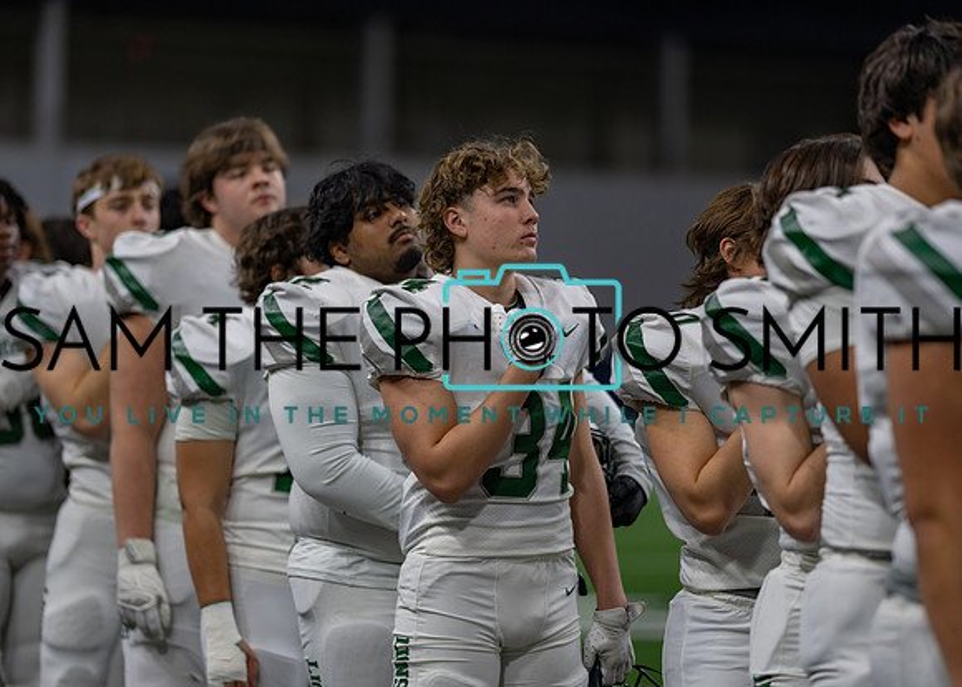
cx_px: 481
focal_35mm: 141
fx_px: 3864
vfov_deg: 10.2
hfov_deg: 14.2
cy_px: 344
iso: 400
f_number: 2
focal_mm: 135
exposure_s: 1/640
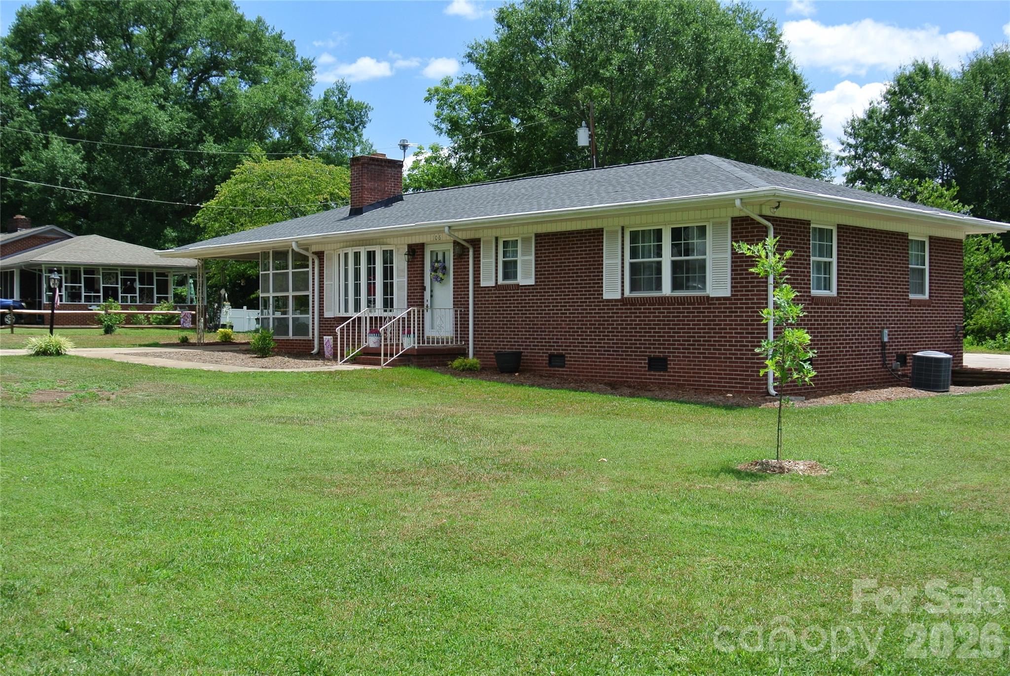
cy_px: 338
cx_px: 505
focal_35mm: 39
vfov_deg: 34.3
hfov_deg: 49.5
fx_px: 1095
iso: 100
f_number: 4.5
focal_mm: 14.5
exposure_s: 1/640
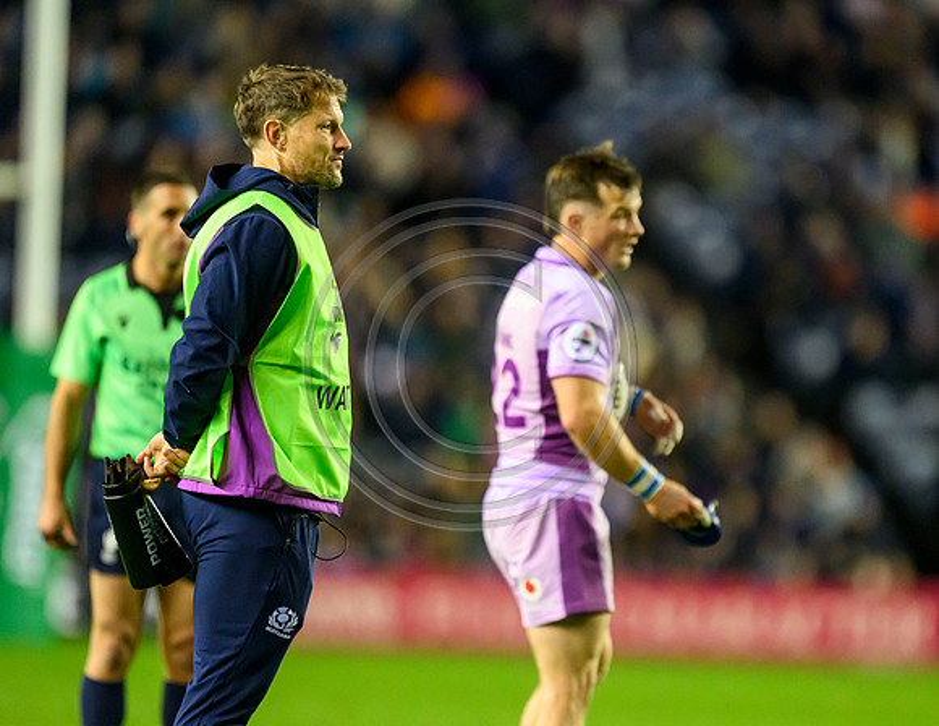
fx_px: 19223
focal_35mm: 701
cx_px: 519
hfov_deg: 2.8
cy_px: 369
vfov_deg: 2.2
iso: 10000
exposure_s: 1/1000
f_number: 4
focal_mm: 560
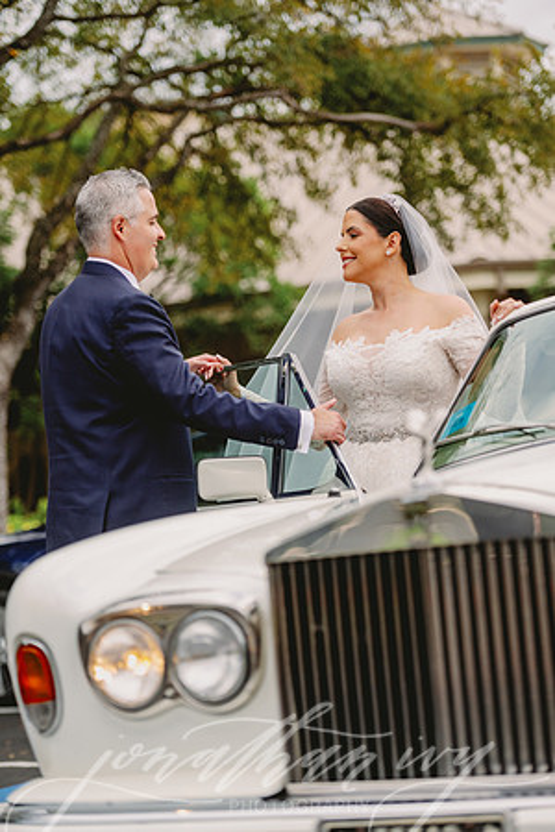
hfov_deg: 13.7
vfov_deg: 20.4
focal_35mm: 100
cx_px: 278
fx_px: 2312
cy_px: 416
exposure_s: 1/2500
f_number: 2.8
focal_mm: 100
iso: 500
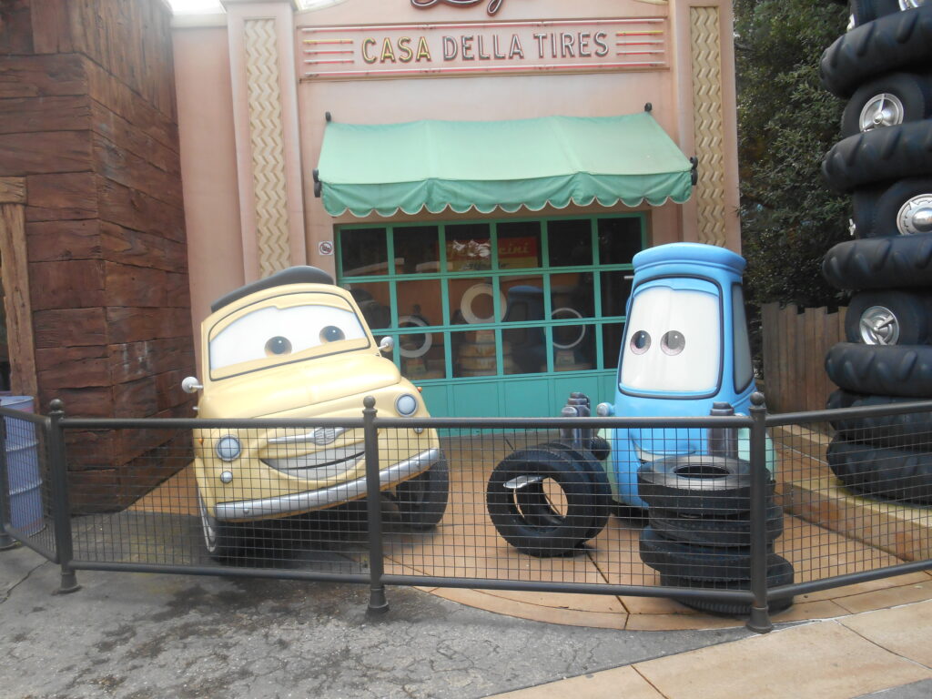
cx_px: 466
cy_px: 350
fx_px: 700
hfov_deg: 67.3
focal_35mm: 26
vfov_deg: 53.1
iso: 160
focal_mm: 4.7
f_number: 3.4
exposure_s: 1/250
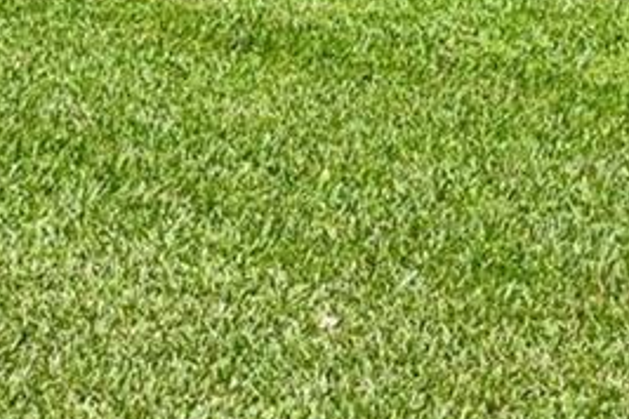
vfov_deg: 9.6
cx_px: 784
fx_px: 2254
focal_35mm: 129
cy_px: -513
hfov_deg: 15.2
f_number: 8
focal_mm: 21.5
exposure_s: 1/3200
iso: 1250
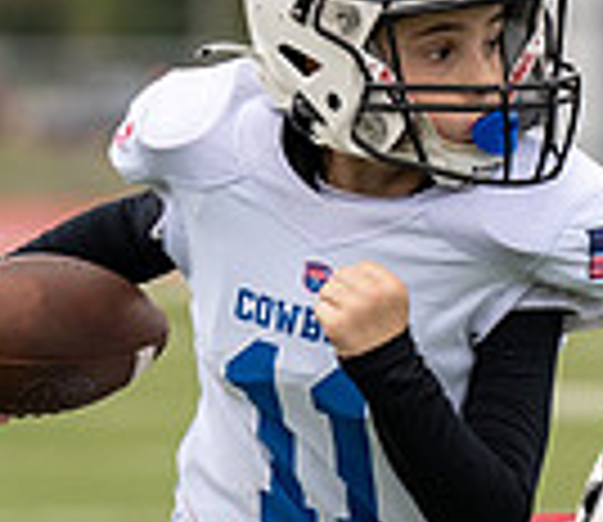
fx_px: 14948
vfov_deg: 2.0
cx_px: 95
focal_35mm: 811
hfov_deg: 2.3
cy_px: 399
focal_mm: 125
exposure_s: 1/1250
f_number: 2.8
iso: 160
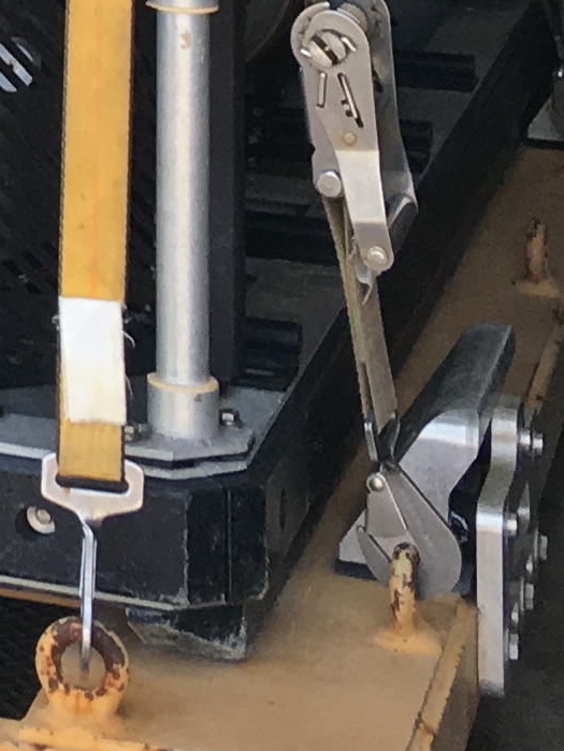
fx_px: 3628
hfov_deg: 8.3
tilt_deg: -3.0
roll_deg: +0.9
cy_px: -671
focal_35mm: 167
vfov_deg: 10.9
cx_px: -690
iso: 25
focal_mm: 4.15
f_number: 2.2
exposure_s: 1/120
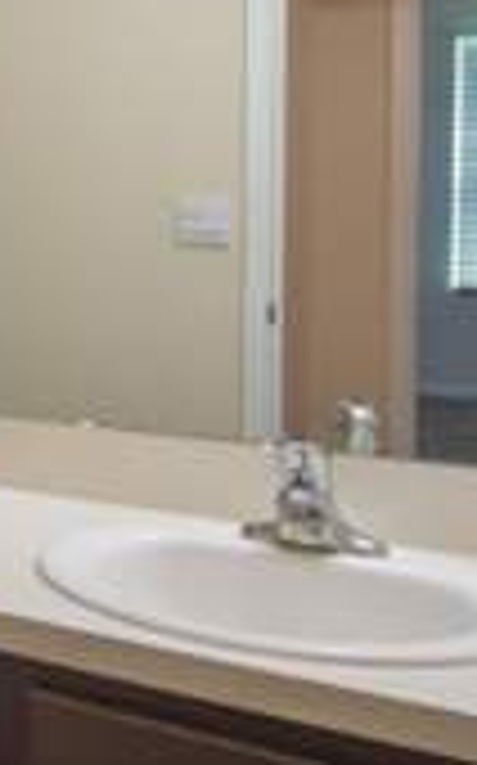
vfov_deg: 35.7
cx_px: -428
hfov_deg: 17.7
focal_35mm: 56
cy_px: 220
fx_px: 1167
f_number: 8
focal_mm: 12
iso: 1000
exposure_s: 1/60
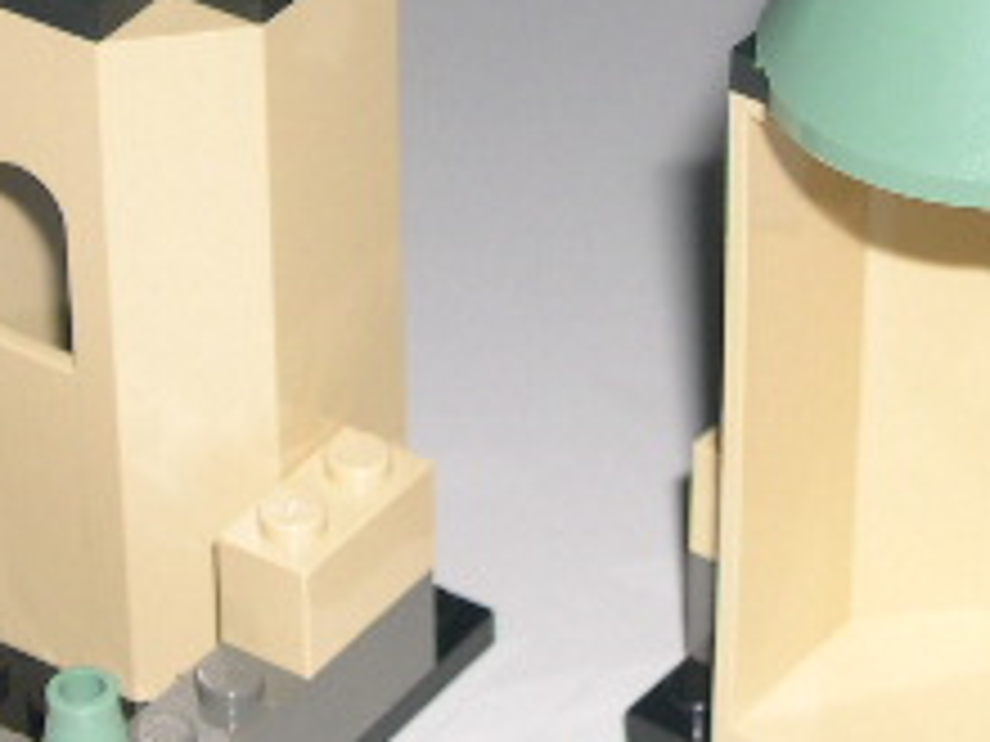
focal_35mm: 166
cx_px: 490
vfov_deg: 8.9
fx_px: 4748
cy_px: 135
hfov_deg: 11.9
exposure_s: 1/60
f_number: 3.4
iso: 100
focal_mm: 12.2
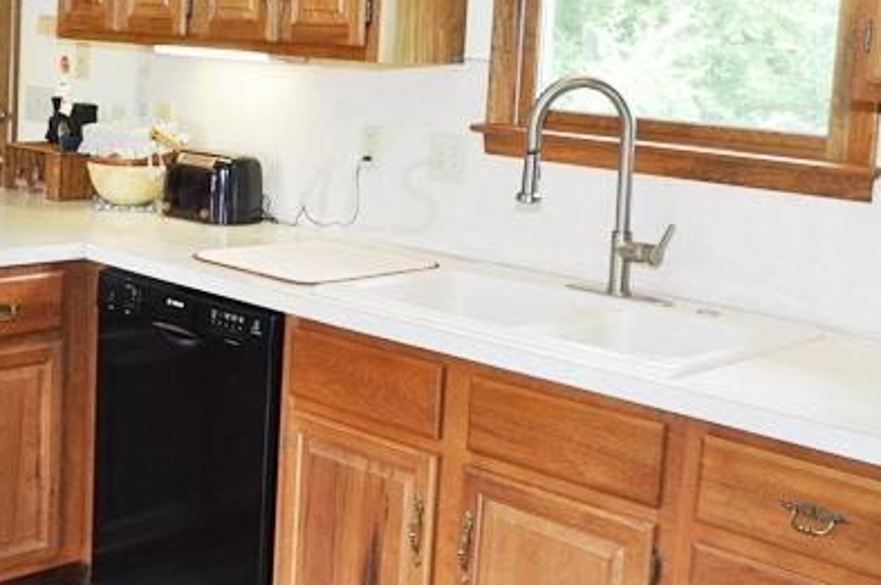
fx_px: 1344
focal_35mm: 55
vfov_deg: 24.4
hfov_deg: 35.7
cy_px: 192
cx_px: 260
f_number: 4
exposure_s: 1/60
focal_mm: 18
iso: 400
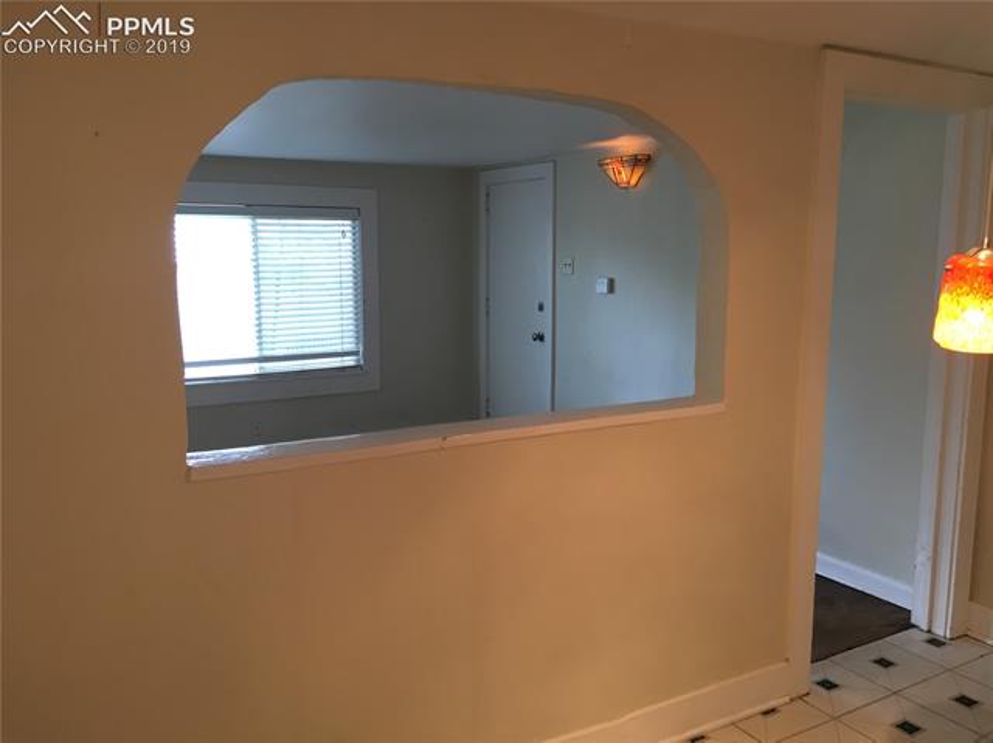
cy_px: 372
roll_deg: -0.2
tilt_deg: -8.1
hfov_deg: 61.7
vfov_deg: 48.2
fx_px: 831
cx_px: 496
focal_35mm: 29
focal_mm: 4.15
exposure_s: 1/30
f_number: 2.2
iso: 64
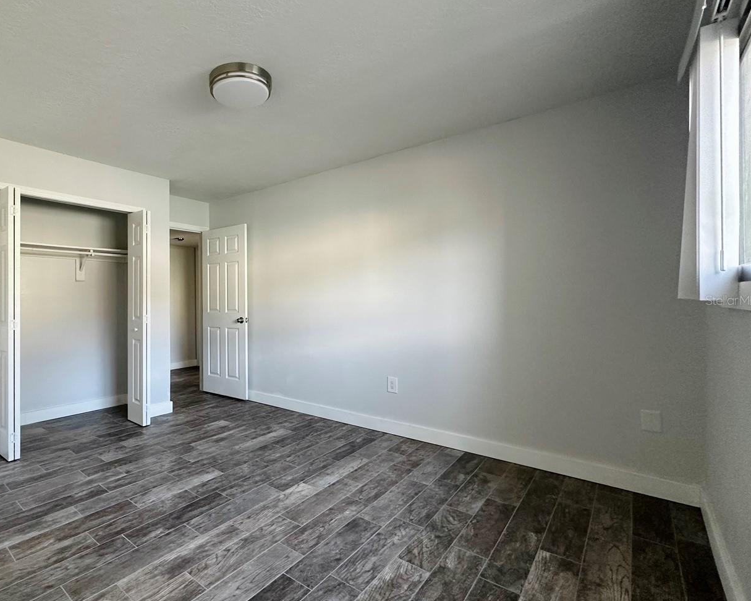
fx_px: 400
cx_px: 269
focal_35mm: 18
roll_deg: -0.5
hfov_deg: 84.2
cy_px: 300
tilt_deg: +0.5
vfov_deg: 73.8
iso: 250
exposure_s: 1/99
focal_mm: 2.22
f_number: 2.2
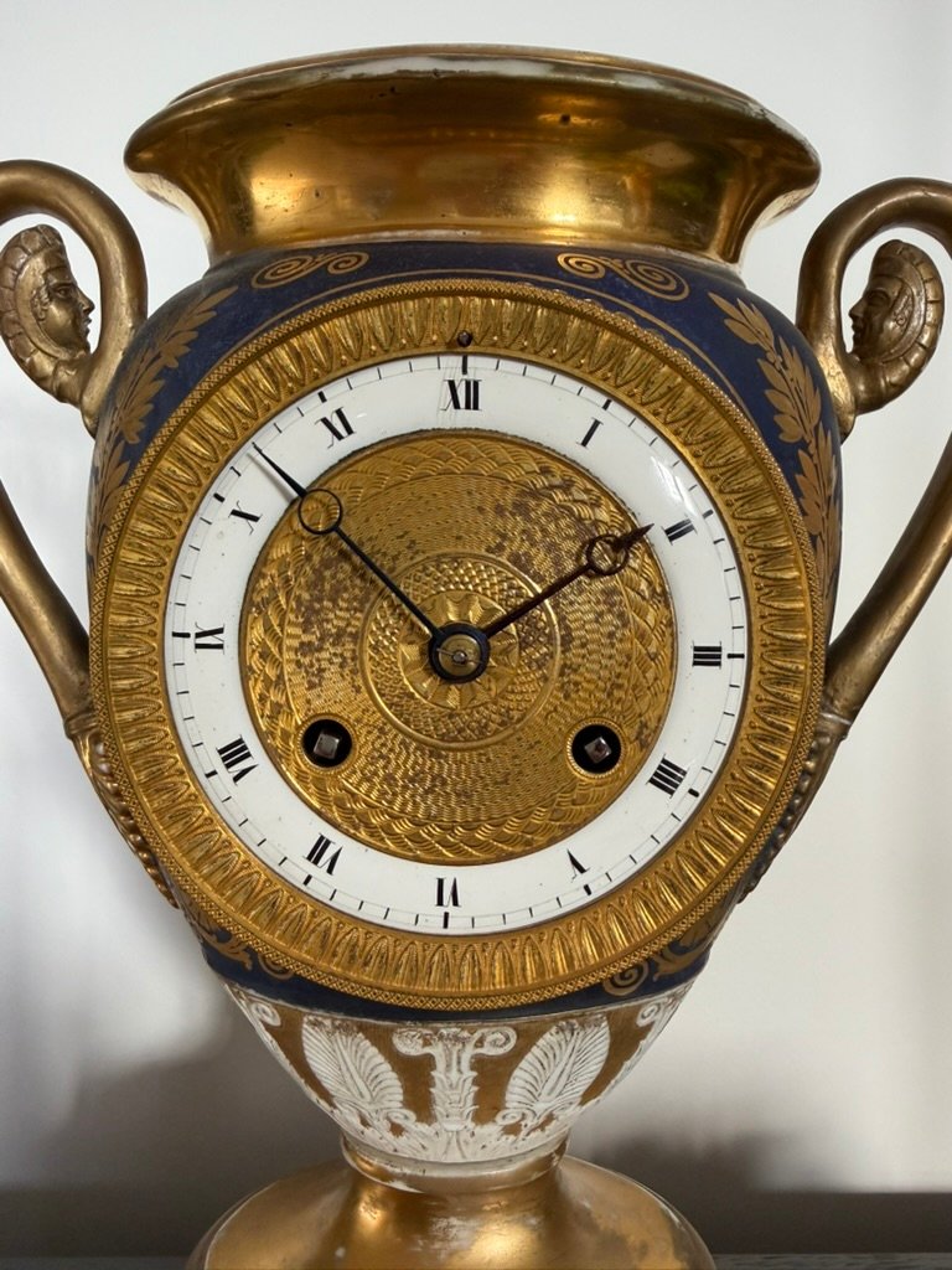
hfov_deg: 56.8
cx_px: 476
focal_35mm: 24
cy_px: 635
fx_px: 880
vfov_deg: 71.6
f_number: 2.2
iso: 200
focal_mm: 2.22
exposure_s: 1/121
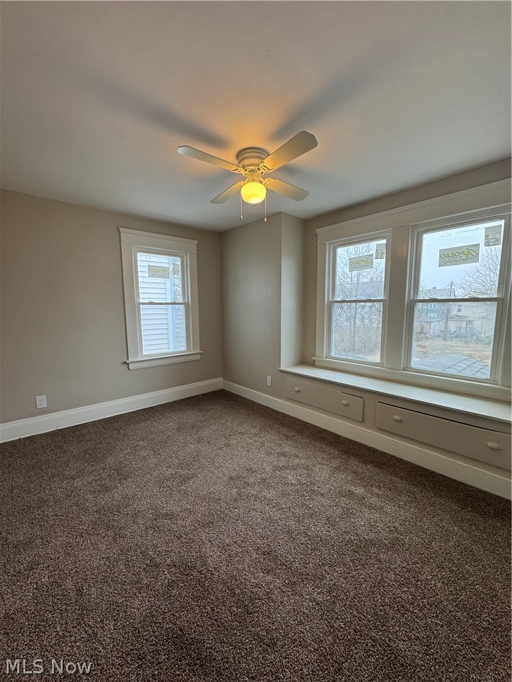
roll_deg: +0.2
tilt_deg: -6.3
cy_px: 341
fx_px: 276
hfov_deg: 85.7
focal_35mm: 14
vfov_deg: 102.1
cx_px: 256
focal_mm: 2.22
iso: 125
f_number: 2.2
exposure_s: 1/99
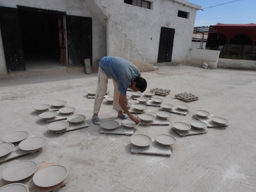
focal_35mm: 24
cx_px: 128
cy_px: 96
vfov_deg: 56.8
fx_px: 177
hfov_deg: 71.6
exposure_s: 1/320
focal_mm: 4.2
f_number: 7.9
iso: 80
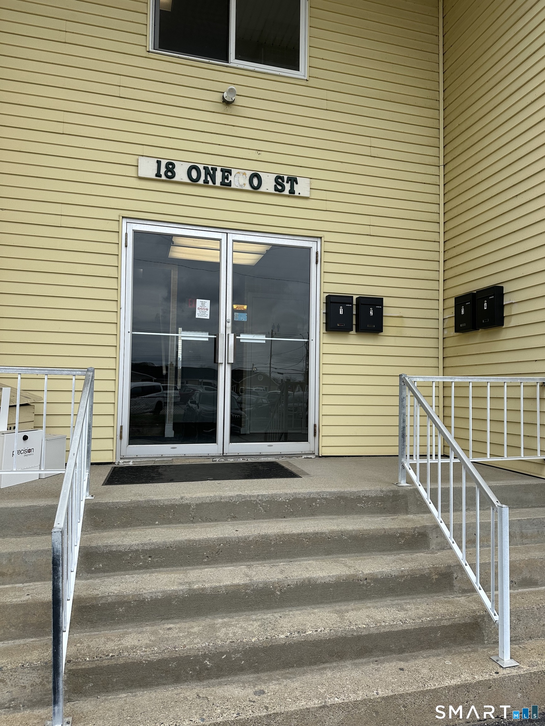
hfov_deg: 56.8
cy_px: 363
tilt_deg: +2.9
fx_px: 504
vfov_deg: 71.6
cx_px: 272
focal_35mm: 24
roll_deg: -1.6
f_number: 1.78
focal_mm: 6.86
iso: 80
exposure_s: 1/1304
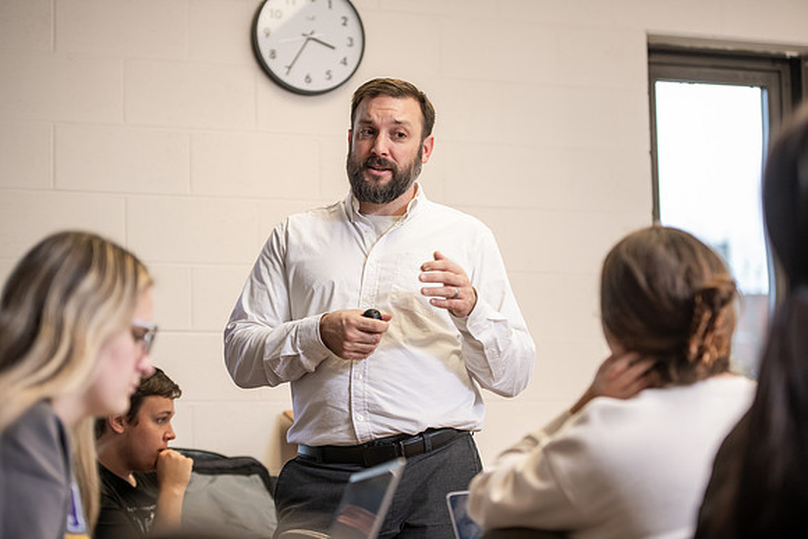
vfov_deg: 15.2
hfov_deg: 22.6
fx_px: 2020
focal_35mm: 90
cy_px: 270
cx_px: 404
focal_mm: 90
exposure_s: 1/200
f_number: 3.2
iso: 1000
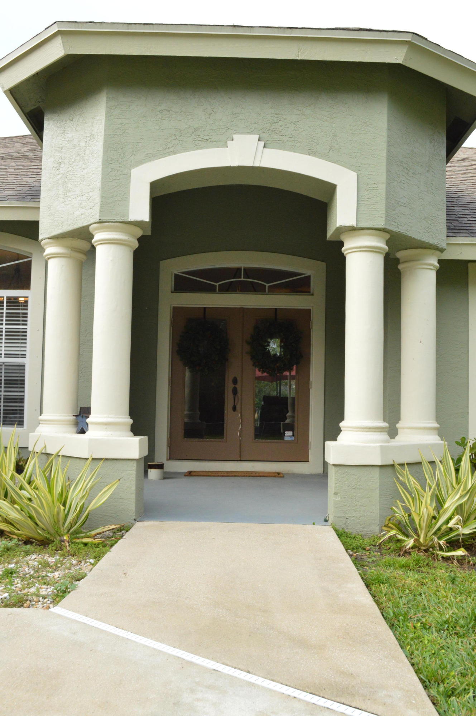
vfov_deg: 53.2
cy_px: 358
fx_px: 716
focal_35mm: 36
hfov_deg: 36.8
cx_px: 238
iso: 1600
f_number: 10
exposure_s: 1/320
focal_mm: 24
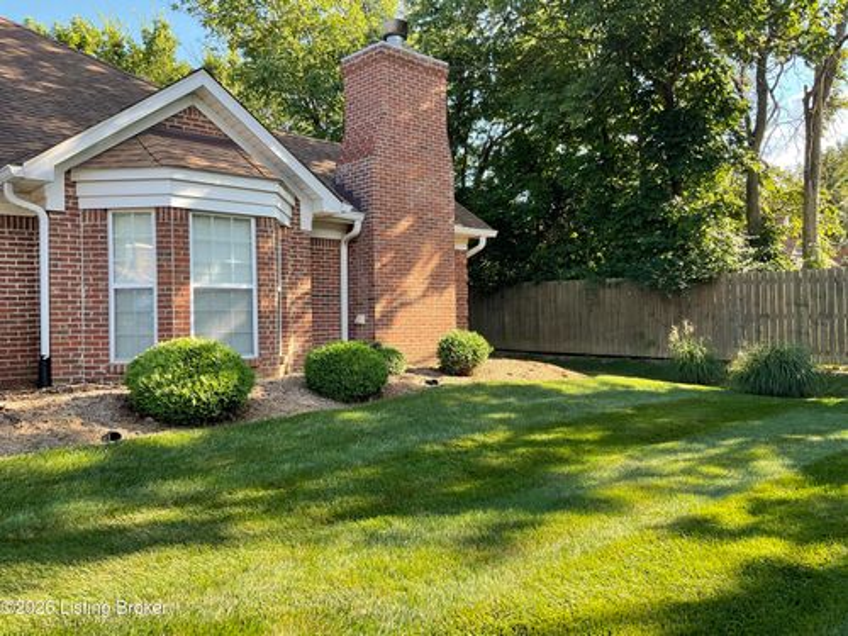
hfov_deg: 61.7
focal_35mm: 29
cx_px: 424
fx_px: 710
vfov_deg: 48.2
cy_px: 318
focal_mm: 3
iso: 16
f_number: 1.8
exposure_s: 1/230
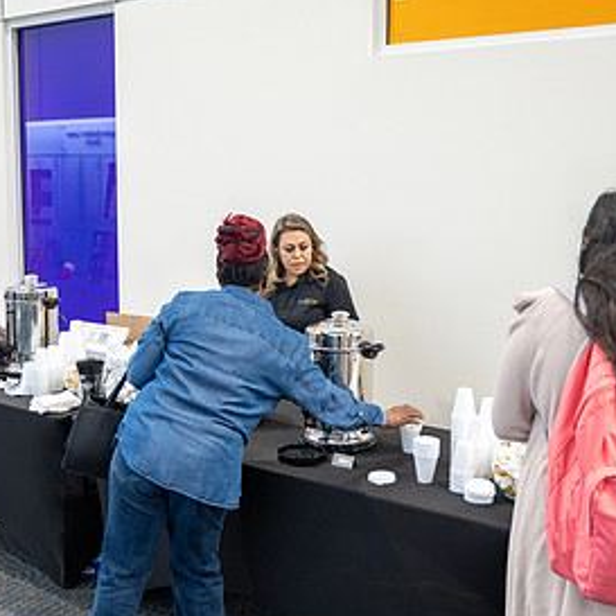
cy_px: 282
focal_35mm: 42
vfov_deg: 40.0
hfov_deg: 40.0
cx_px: 309
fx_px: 846
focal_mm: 30
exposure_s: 1/125
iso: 800
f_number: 3.2
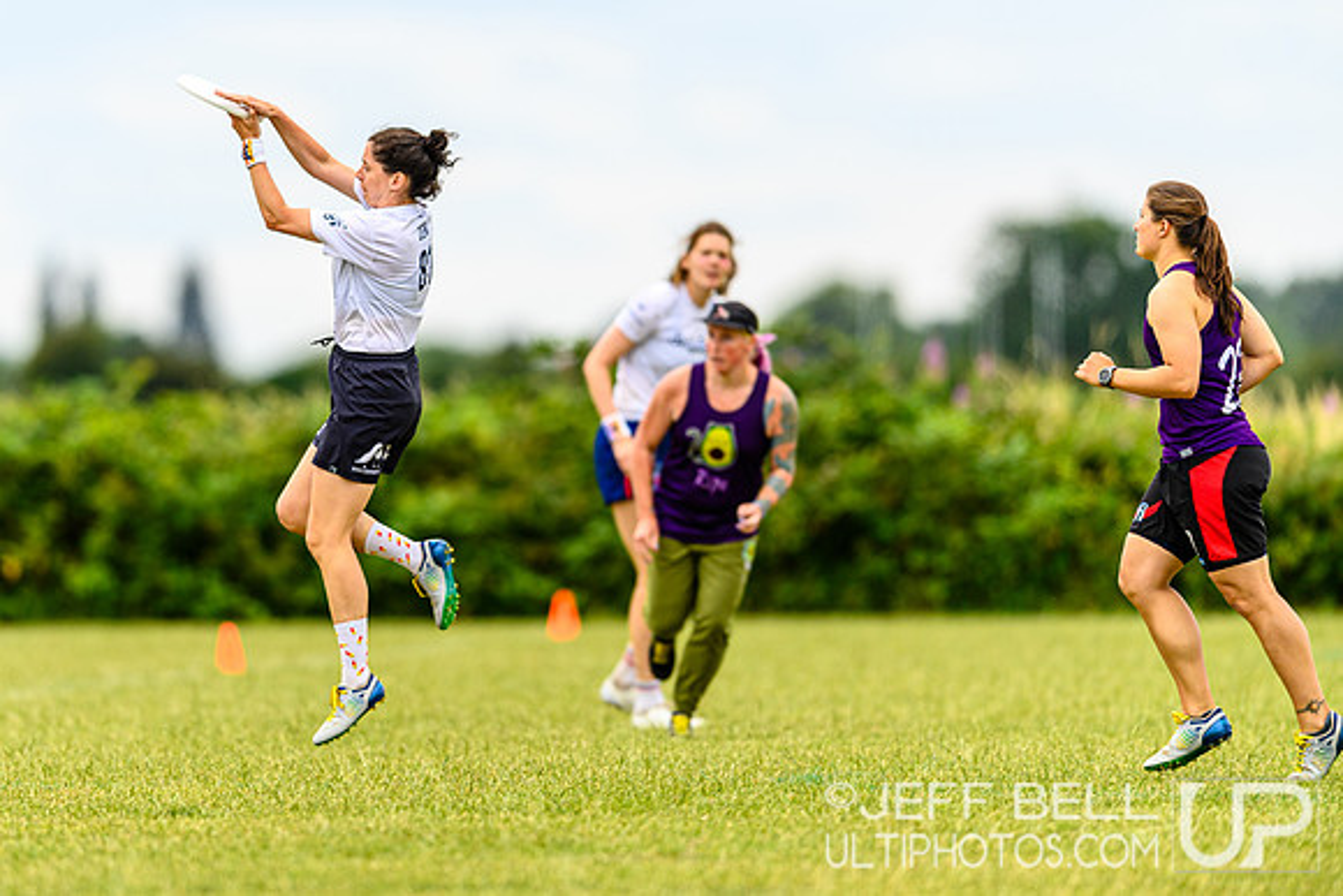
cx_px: 466
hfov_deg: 3.9
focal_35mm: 523
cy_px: 357
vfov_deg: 2.6
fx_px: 19507
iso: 100
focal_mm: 400
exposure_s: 1/1000
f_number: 3.2
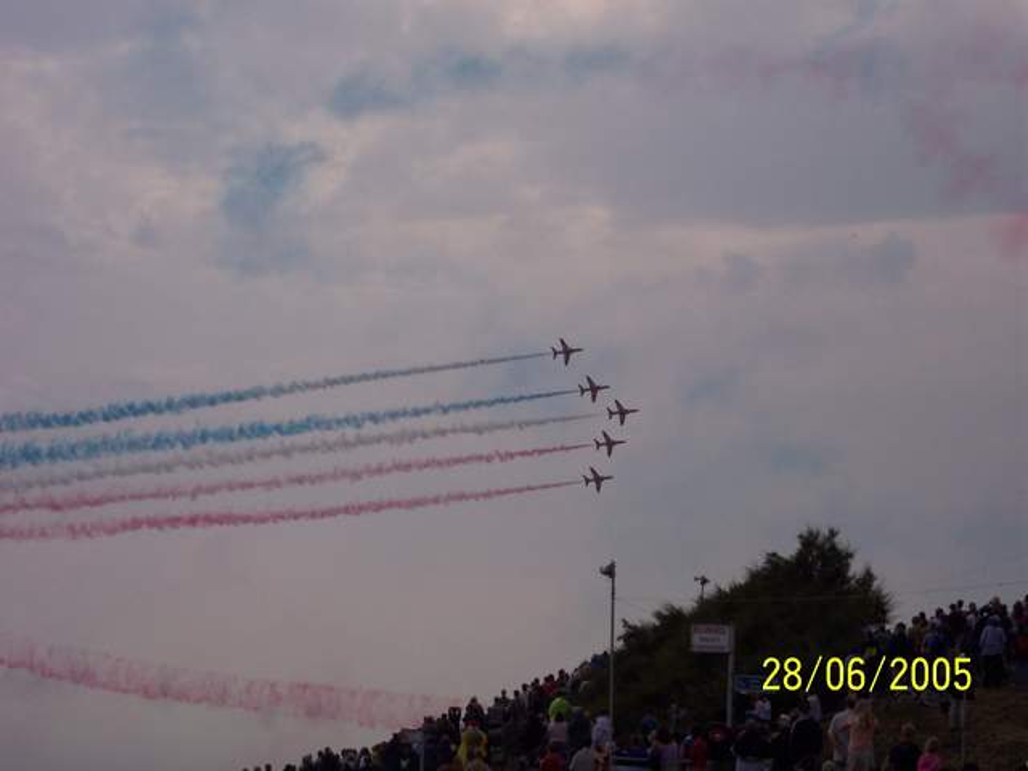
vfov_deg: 13.0
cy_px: 386
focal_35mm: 114
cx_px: 514
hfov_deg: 17.3
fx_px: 3385
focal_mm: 24
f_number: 8
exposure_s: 1/350
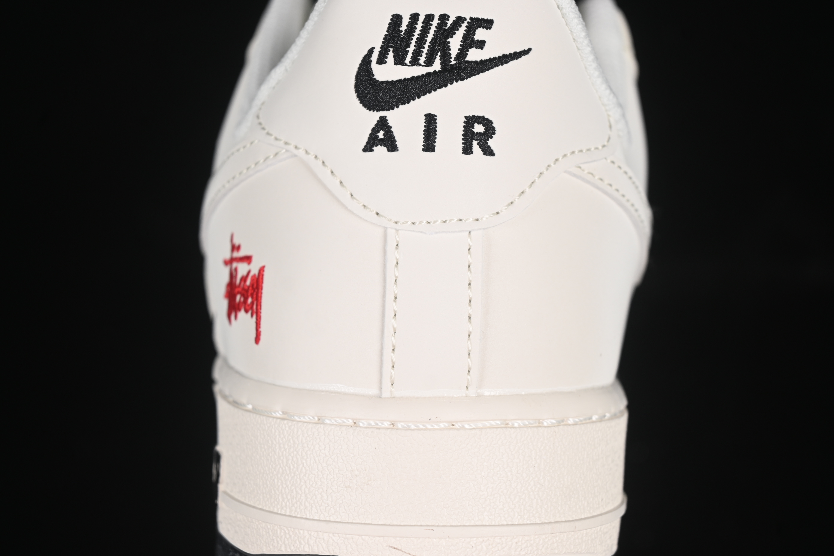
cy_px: 278
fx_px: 1737
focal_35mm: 75
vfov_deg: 18.2
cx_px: 417
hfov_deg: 27.0
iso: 160
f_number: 7.1
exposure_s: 1/80
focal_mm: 50
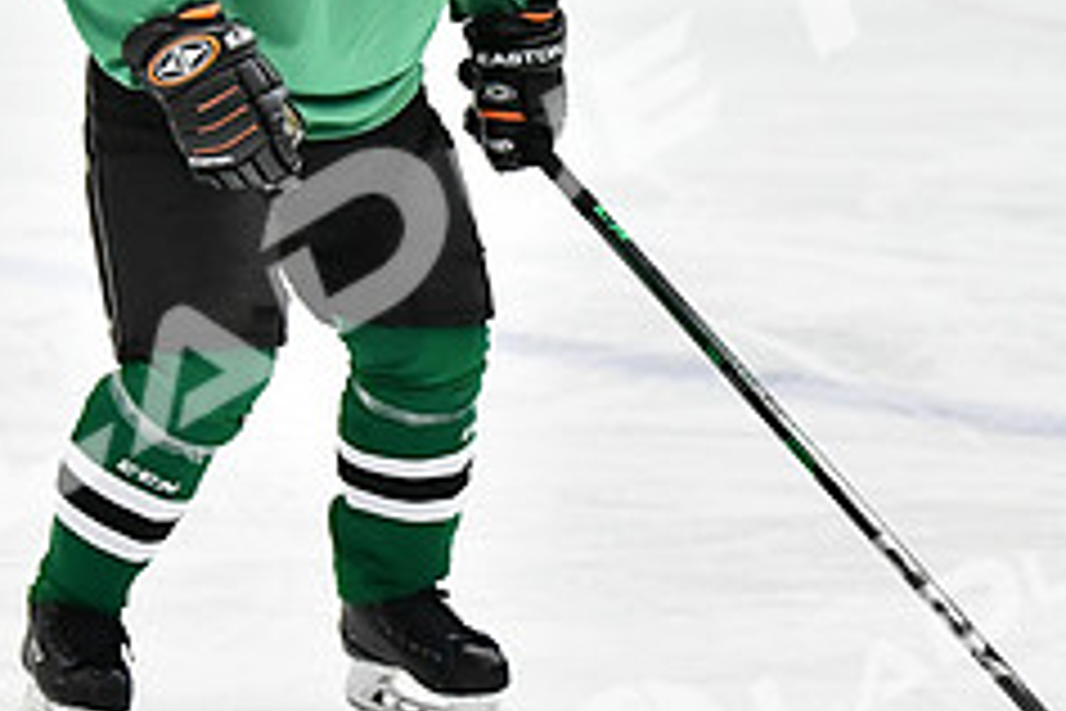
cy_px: 124
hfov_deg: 5.5
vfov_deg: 3.7
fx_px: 11103
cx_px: 535
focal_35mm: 375
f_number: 2.8
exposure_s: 1/1250
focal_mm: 102
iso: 5000
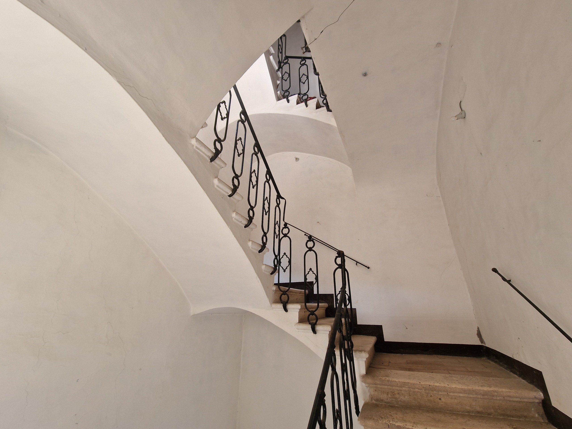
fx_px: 215
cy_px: 214
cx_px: 286
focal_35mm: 13
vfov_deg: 89.9
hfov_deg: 106.2
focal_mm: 2.2
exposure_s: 1/50
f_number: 2.2
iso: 64
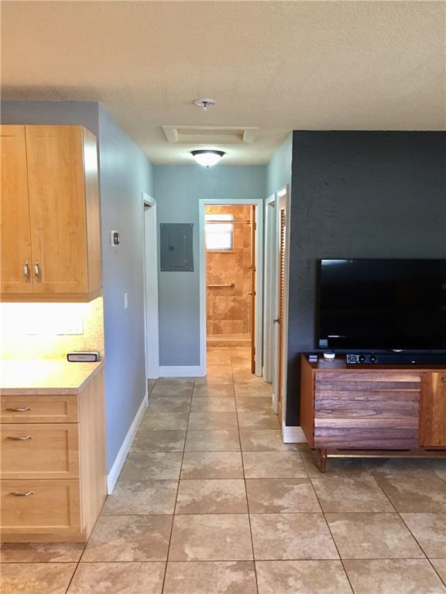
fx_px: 498
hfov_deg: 48.2
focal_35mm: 29
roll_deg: -0.3
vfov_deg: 61.7
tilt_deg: -4.7
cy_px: 297
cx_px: 223
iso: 100
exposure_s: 1/30
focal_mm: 4.15
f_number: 2.2
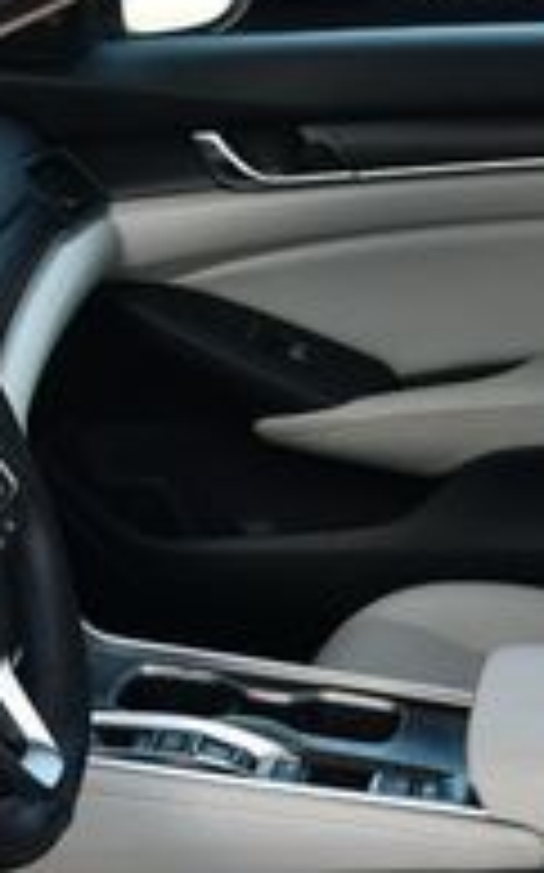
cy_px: 792
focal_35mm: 121
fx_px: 2875
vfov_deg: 17.0
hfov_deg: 10.8
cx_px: 247
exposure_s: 1/250
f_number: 5
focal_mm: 18
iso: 400
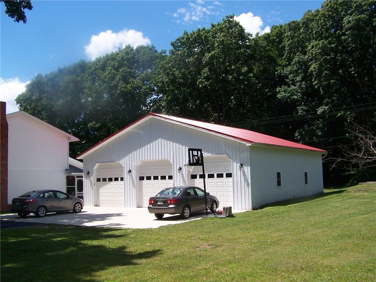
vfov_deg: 37.7
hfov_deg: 49.0
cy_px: 141
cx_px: 188
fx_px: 413
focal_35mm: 38
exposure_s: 1/750
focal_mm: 6.3
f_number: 4
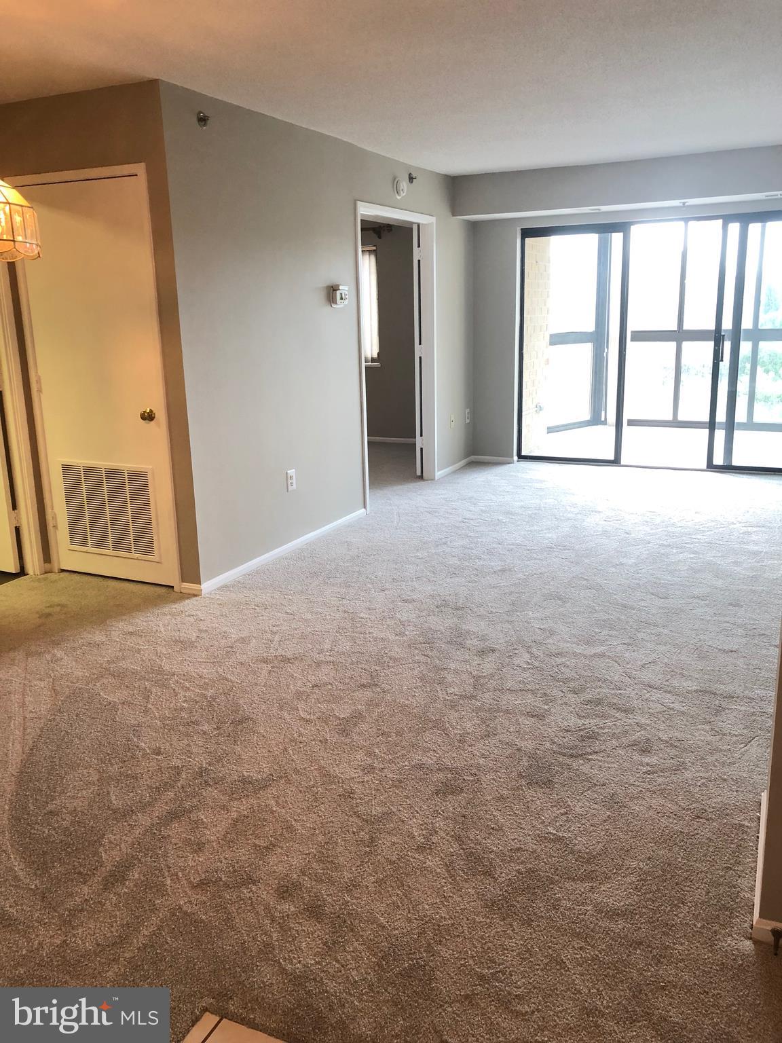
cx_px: 391
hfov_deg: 49.7
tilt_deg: -13.1
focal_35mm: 28
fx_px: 843
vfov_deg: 63.4
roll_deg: +1.5
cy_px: 522
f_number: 1.8
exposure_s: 1/30
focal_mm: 4
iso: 32
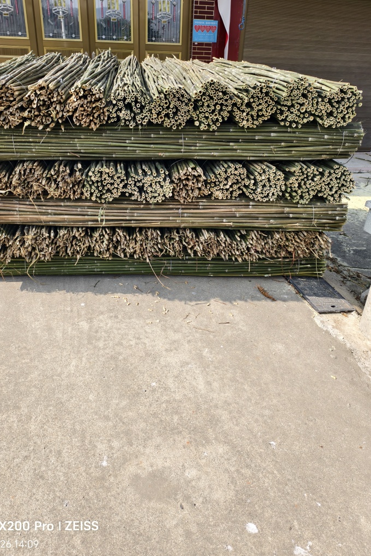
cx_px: 166
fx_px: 386
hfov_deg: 51.2
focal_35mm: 25
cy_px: 273
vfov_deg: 71.5
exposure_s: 1/14085
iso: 697
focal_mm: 6.54
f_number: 1.57
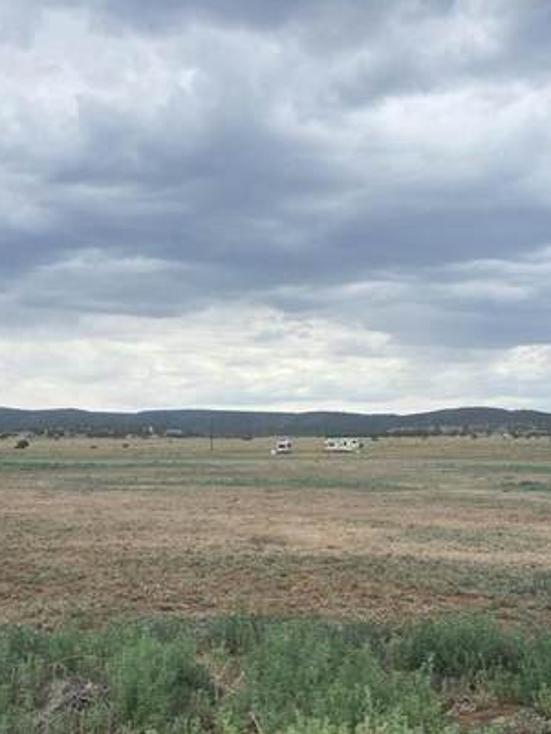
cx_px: 357
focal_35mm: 55
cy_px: 419
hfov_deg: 26.5
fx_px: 1167
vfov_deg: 34.9
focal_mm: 6.3
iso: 80
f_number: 1.7
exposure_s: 1/3203
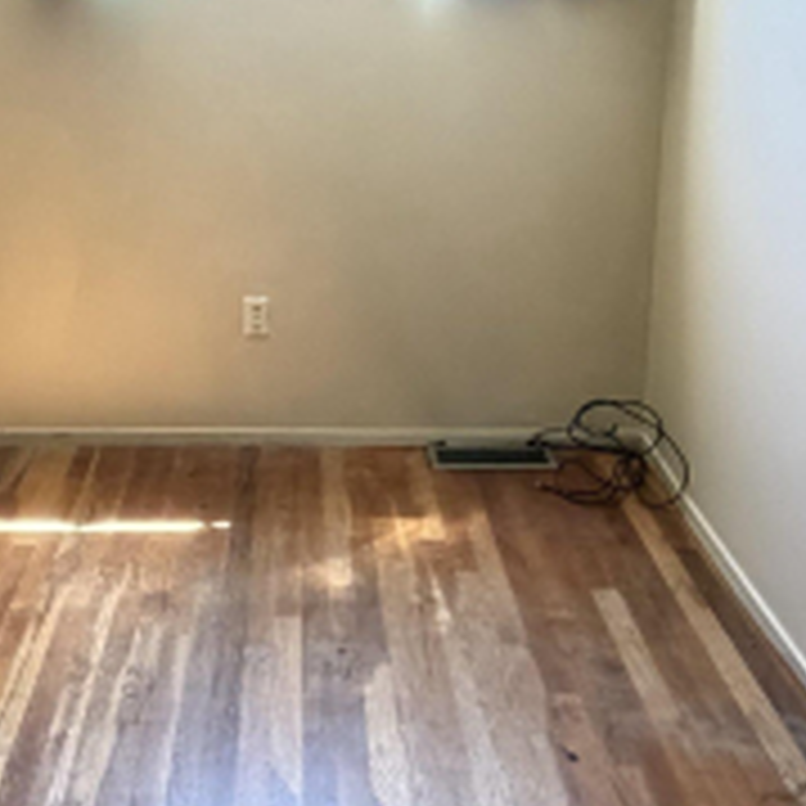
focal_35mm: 46
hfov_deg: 36.3
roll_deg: +0.3
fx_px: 1212
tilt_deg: -13.2
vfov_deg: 36.2
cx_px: 245
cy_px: 239
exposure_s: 1/60
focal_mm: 2.22
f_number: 2.2
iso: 800
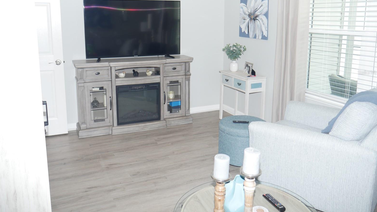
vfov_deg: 37.4
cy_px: 72
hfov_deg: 62.6
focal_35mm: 31
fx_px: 310
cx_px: 189
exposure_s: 1/40
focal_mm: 14
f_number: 3.5
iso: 200
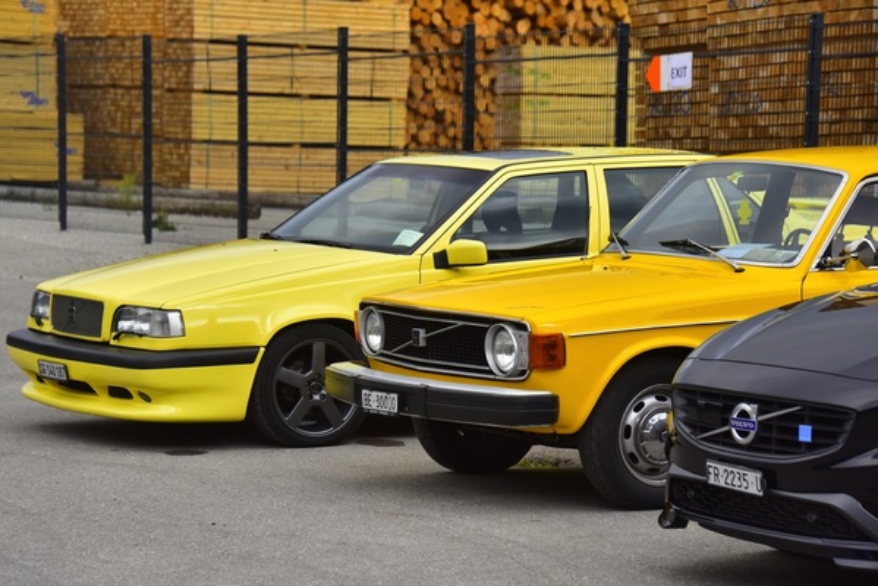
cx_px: 439
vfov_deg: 11.8
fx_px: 2830
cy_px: 293
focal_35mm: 116
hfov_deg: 17.6
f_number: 5.6
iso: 1250
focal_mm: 116
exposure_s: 1/4000
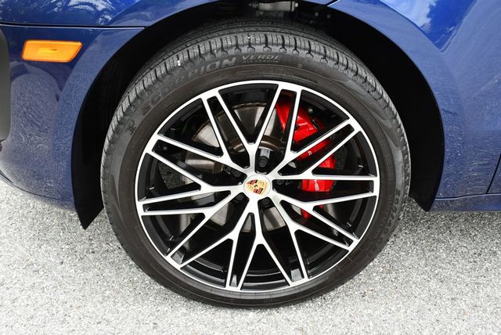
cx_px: 250
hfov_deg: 48.4
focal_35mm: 40
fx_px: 557
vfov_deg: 33.5
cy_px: 168
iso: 400
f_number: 5
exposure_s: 1/250
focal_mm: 20
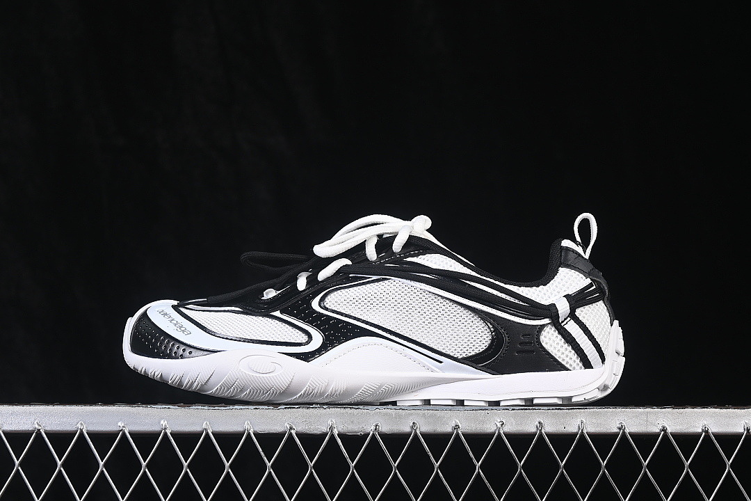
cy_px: 250
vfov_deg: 18.2
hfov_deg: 27.0
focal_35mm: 75
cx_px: 376
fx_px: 1564
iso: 160
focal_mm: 50
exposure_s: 1/80
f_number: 7.1
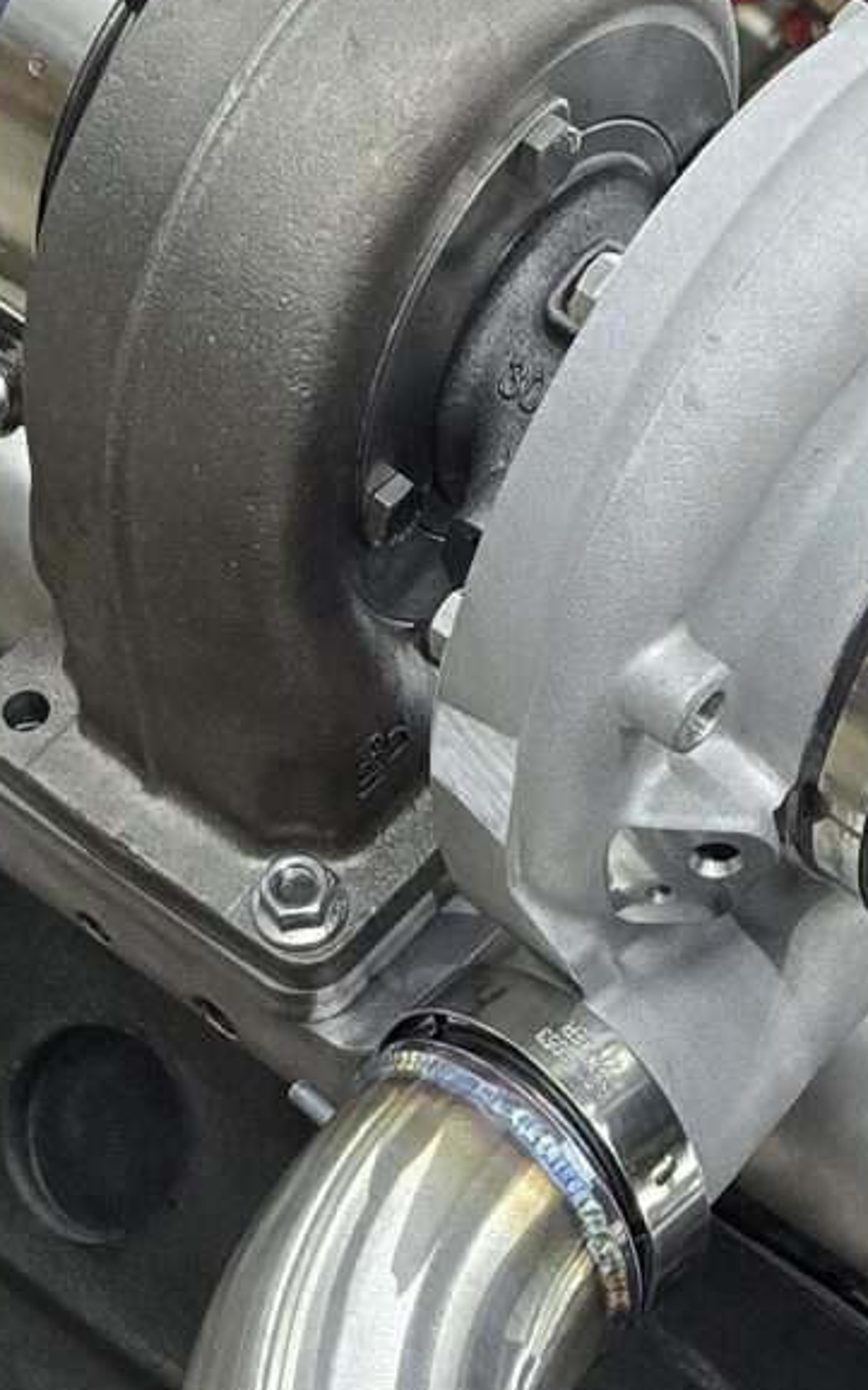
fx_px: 4090
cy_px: 2080
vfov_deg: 17.4
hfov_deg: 12.1
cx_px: 433
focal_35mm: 108
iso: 320
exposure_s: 1/120
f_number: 1.7
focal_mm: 6.3
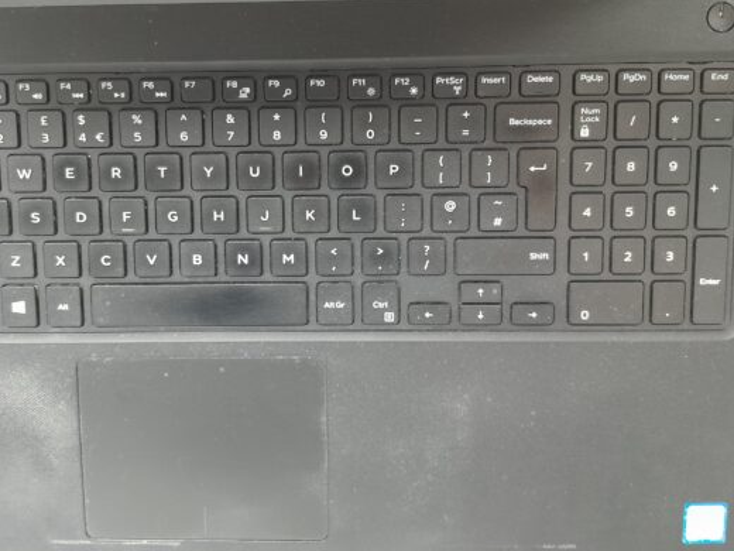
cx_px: 325
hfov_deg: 52.5
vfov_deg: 40.6
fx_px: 742
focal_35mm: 35
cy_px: 232
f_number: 1.8
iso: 400
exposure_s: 1/33
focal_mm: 3.98
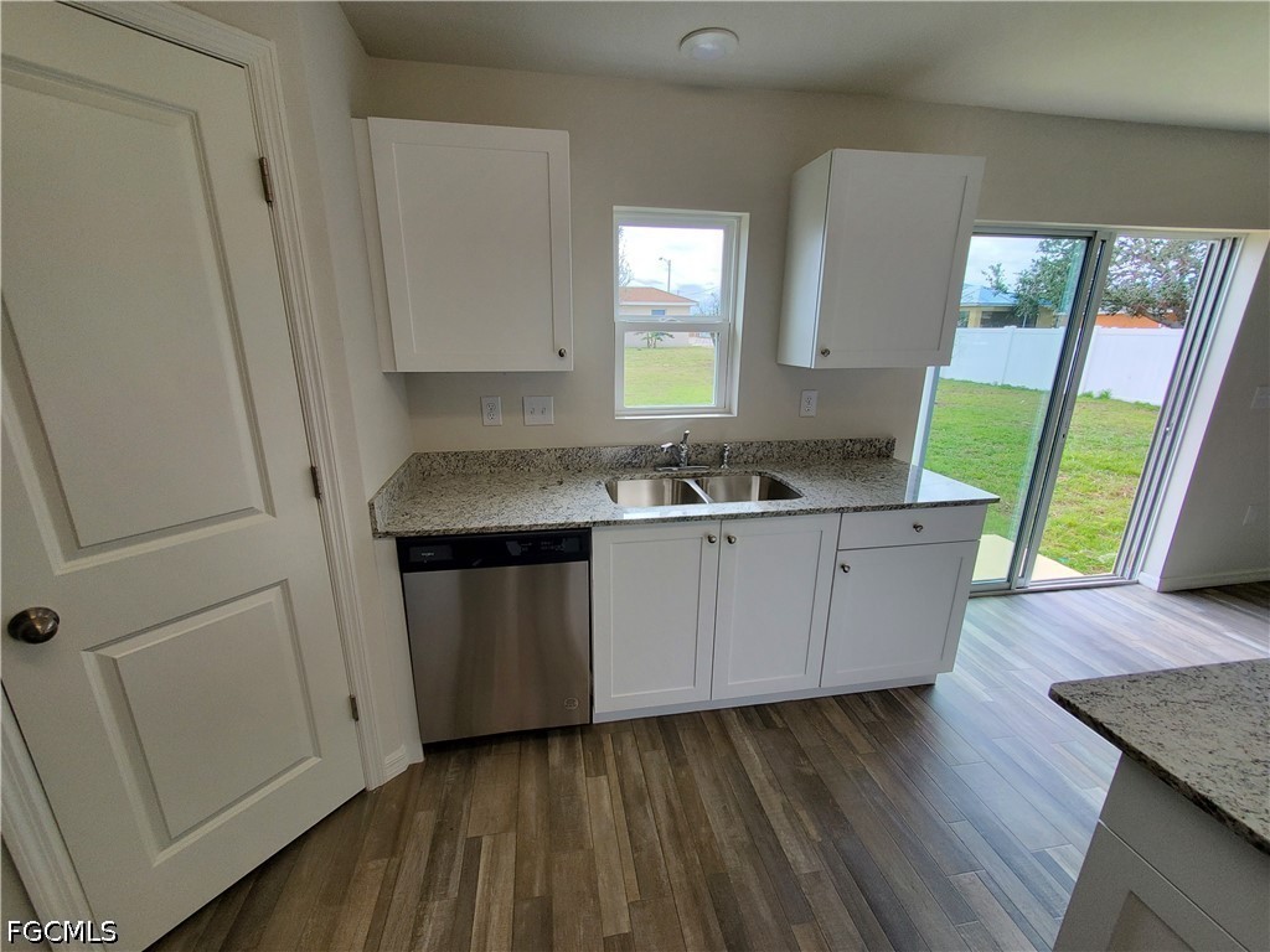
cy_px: 476
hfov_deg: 106.2
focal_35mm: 13
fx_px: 477
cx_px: 635
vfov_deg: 89.9
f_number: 2.2
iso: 50
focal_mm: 1.8
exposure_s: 1/128
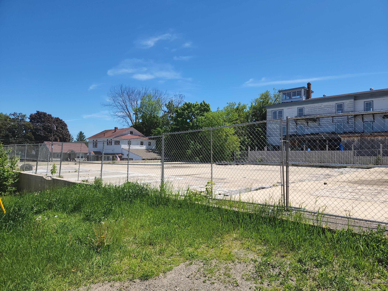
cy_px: 146
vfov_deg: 58.9
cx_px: 194
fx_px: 258
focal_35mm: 23
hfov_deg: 73.9
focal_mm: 5.4
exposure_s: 1/1756
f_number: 1.8
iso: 20
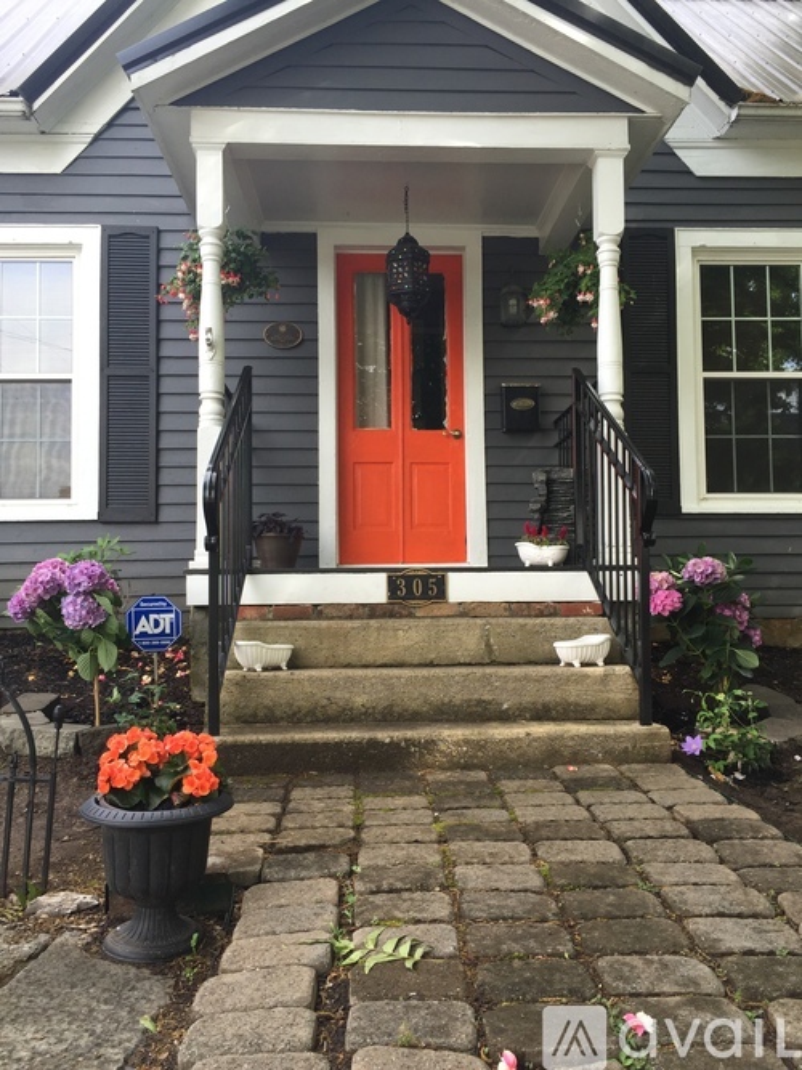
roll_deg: +0.6
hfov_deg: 48.2
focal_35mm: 29
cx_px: 401
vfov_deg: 61.7
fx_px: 896
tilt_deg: +3.5
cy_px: 535
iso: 32
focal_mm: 4.15
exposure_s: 1/203
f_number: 2.2
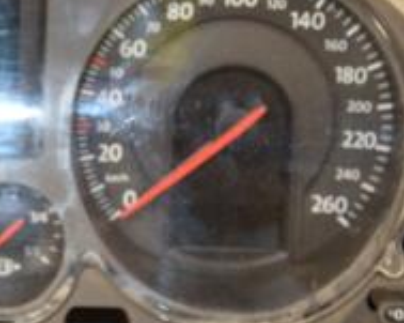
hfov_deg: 10.2
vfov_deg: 8.2
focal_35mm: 188
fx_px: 2247
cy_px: 101
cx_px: -45
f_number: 4.8
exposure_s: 1/125
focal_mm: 42
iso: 800
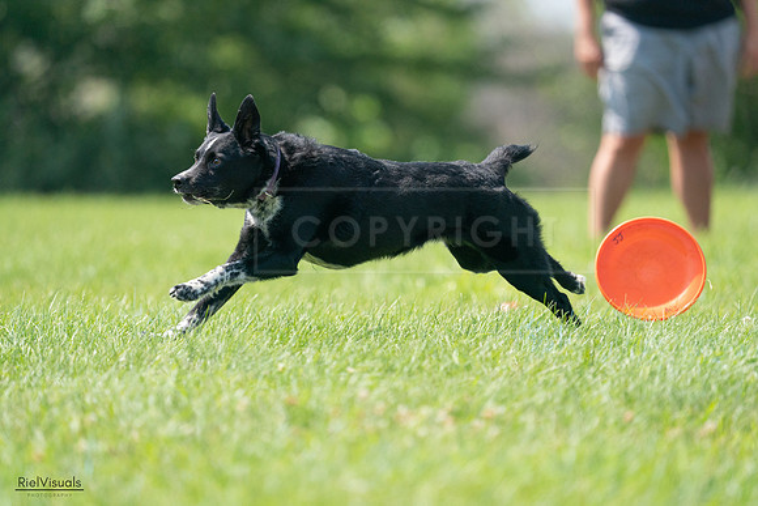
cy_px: 253
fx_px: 10214
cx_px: 379
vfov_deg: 2.8
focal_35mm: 485
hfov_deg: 4.3
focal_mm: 485
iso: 2000
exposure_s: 1/4000
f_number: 6.3
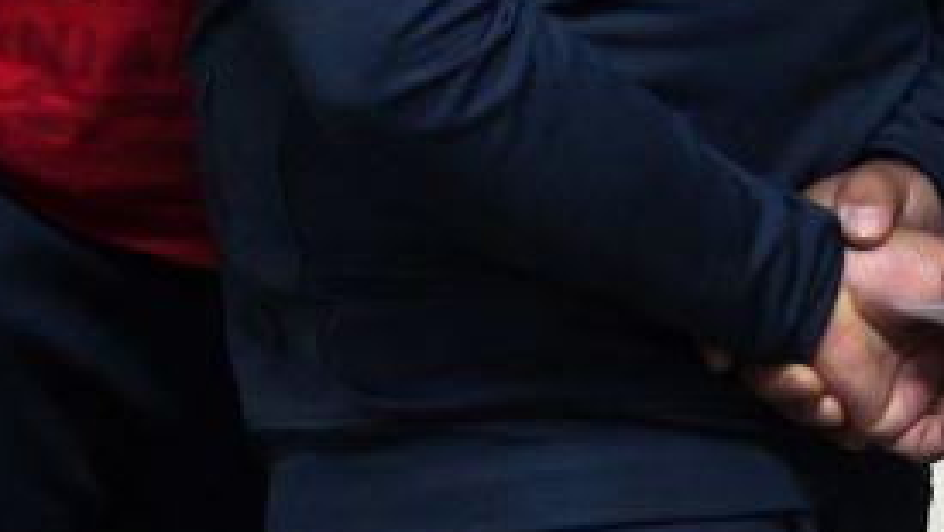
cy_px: -405
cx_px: 1057
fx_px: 4458
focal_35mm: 178
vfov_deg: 6.7
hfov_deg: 11.9
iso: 5000
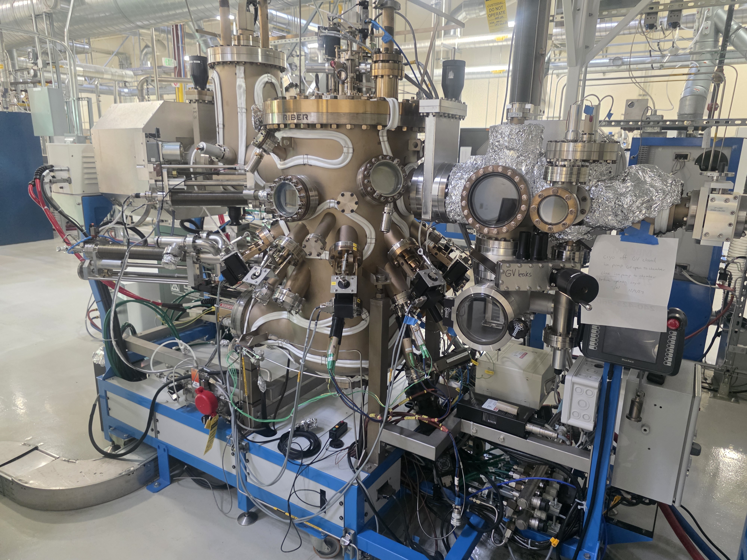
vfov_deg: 58.9
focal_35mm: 23
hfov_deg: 73.9
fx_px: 496
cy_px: 280
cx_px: 374
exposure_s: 1/120
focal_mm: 6.3
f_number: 1.7
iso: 1250
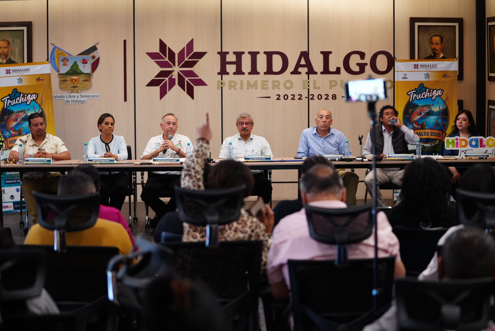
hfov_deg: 28.8
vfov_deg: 19.5
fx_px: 963
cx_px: 248
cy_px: 166
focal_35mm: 70
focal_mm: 70
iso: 1250
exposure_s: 1/125
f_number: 2.8
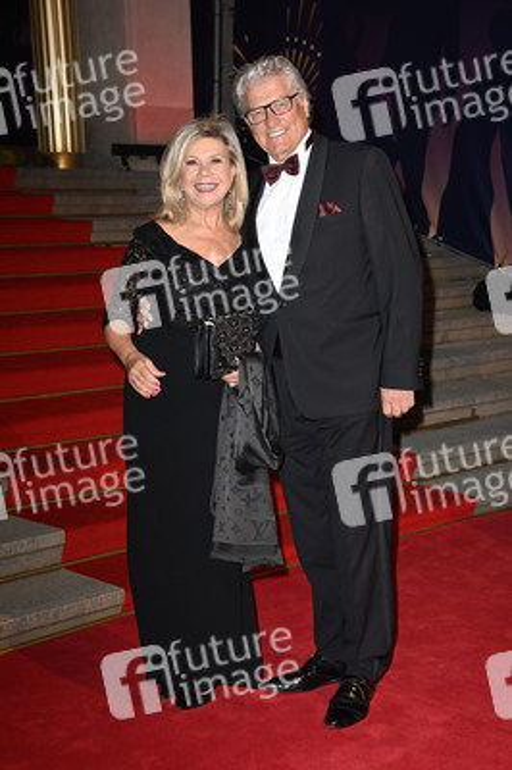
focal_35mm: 65
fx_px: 1389
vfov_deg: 31.0
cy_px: 385
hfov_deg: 20.9
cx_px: 256
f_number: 5.6
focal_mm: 65
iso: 1250
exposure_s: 1/200
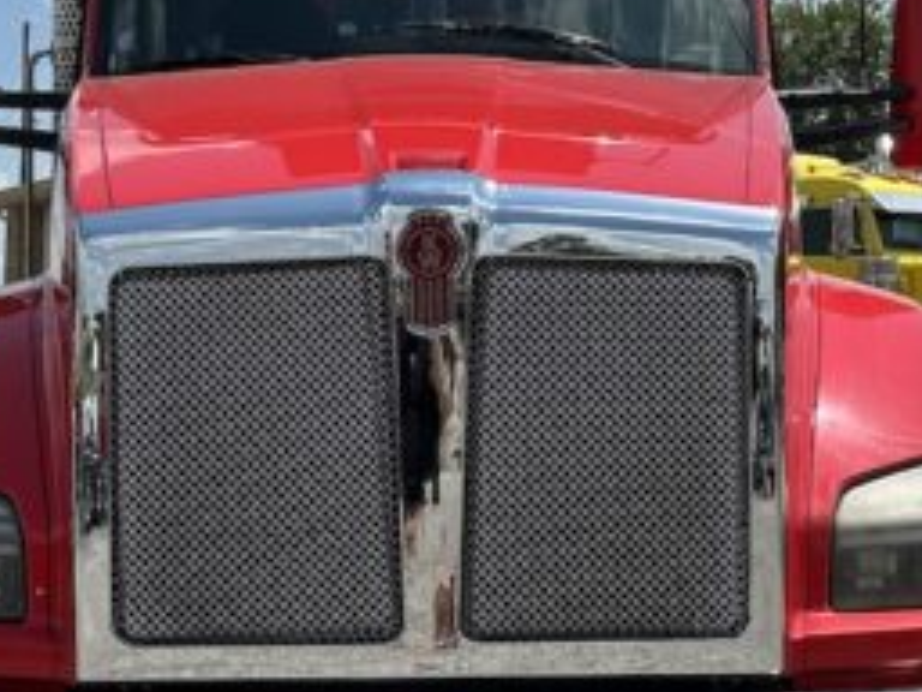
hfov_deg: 27.0
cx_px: 468
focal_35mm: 72
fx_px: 1918
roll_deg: +0.6
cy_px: 169
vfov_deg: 20.3
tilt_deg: +7.2
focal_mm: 6.86
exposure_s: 1/7576
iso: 80
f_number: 1.78
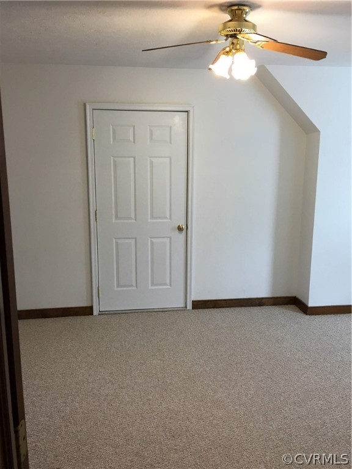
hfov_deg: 48.2
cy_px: 234
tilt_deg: -10.9
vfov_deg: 61.7
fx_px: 393
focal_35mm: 29
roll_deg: -1.0
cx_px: 176
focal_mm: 4.15
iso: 40
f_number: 2.2
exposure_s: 1/30
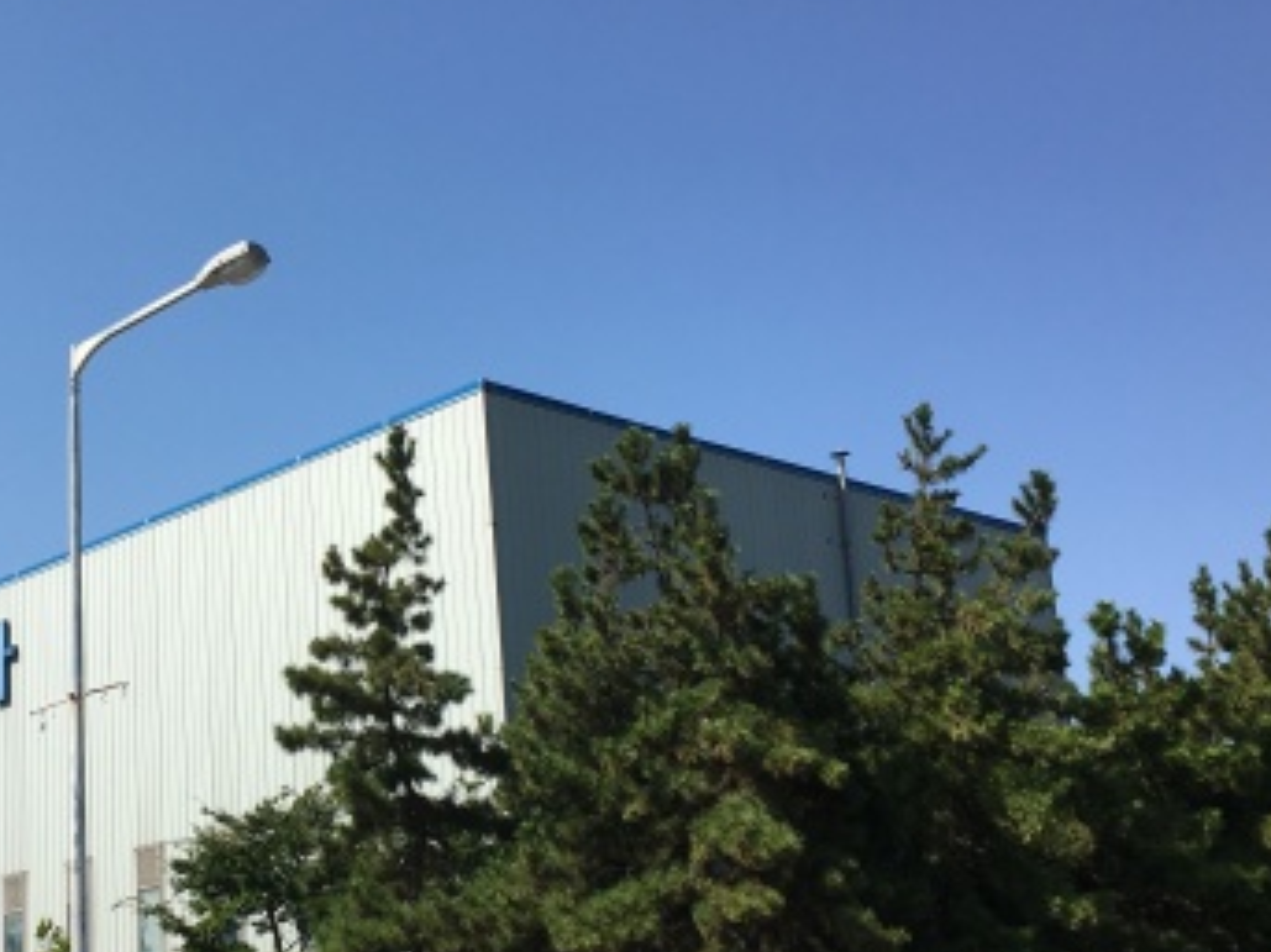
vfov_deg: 26.4
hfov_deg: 33.9
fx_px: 2019
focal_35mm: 55
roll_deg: +2.1
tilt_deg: +14.2
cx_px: 256
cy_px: 606
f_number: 2.2
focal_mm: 4.15
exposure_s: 1/2024
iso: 25
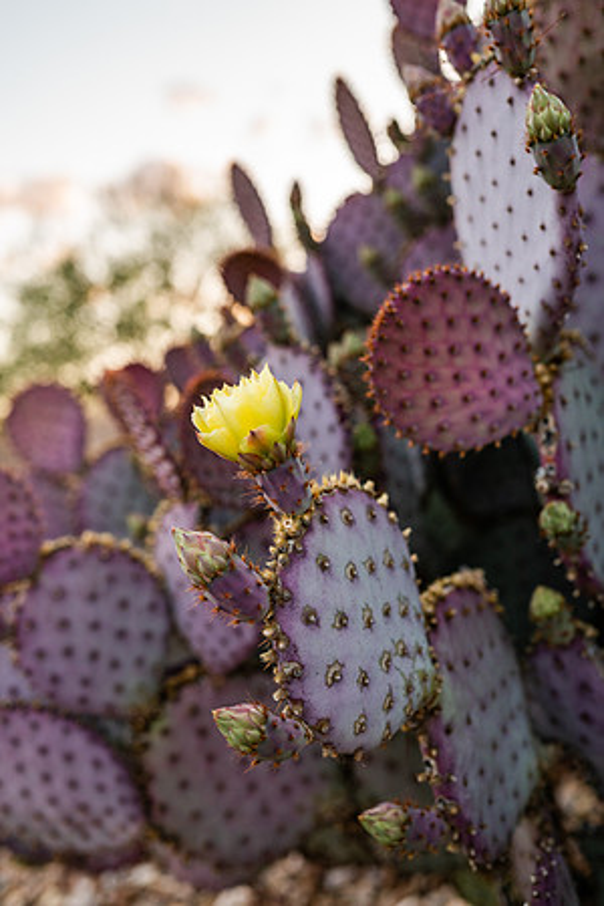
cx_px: 302
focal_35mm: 35
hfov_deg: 37.9
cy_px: 453
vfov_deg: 54.4
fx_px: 881
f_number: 3.5
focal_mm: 35
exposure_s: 1/320
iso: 800
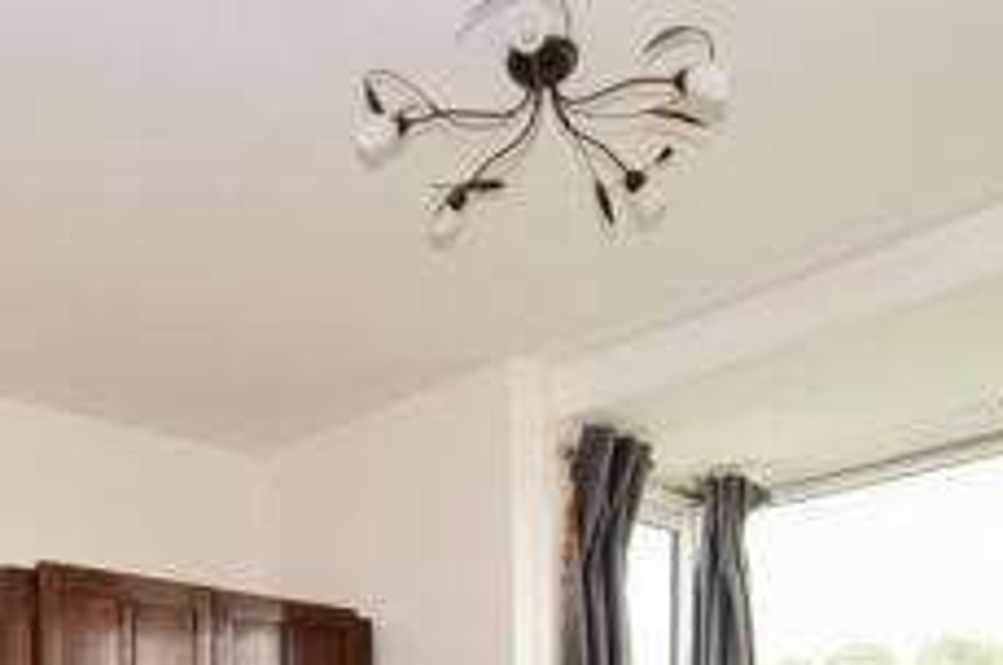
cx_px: 280
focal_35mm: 43
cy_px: 886
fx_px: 1196
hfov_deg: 44.3
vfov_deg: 26.1
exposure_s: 1/30
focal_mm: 10
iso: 640
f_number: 6.3
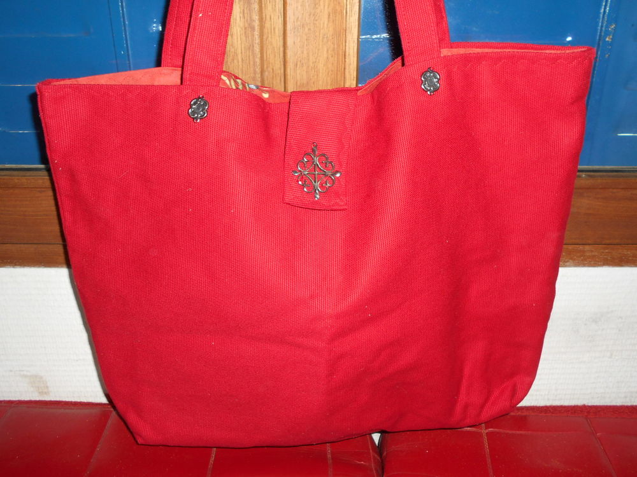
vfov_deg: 46.8
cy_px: 238
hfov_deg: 60.0
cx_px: 318
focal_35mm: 30
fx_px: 552
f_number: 3.4
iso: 80
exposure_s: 1/25
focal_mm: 5.1
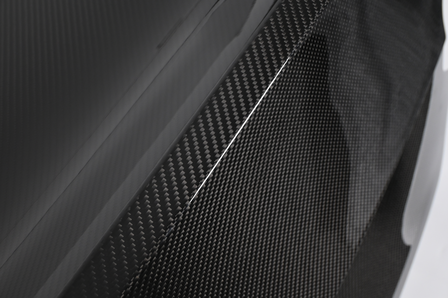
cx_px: 224
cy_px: 149
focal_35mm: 51
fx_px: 635
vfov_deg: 26.5
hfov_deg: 38.9
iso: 800
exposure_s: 1/60
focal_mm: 34
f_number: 7.1
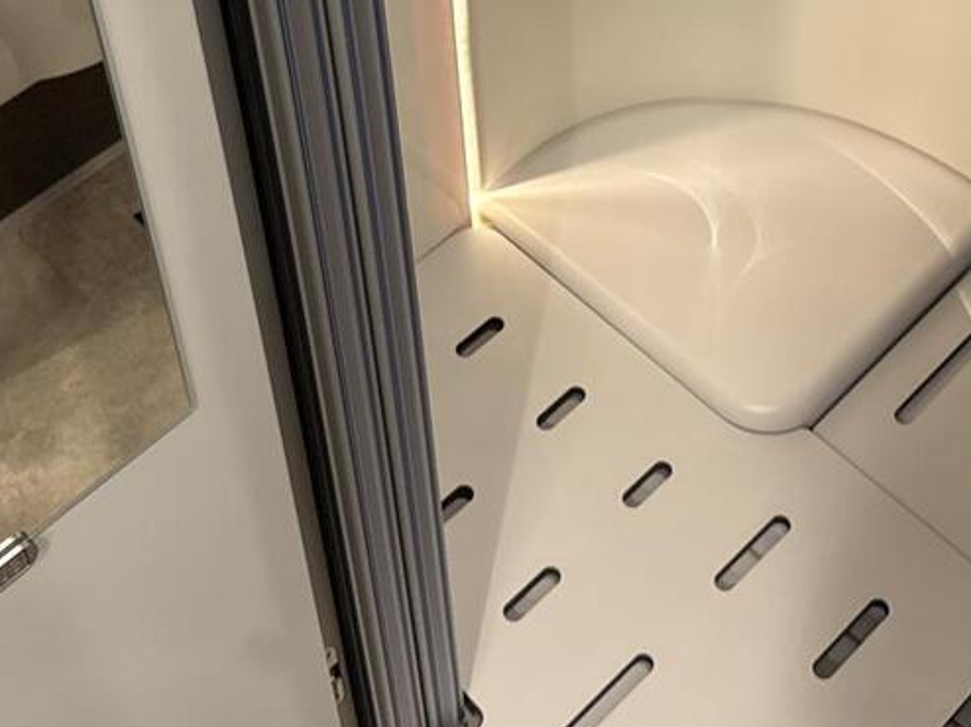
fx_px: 1963
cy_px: -149
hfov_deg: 27.7
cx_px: 613
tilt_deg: -41.4
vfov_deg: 19.7
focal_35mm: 70
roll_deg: +1.1
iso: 250
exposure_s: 1/50
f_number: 1.78
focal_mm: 6.76
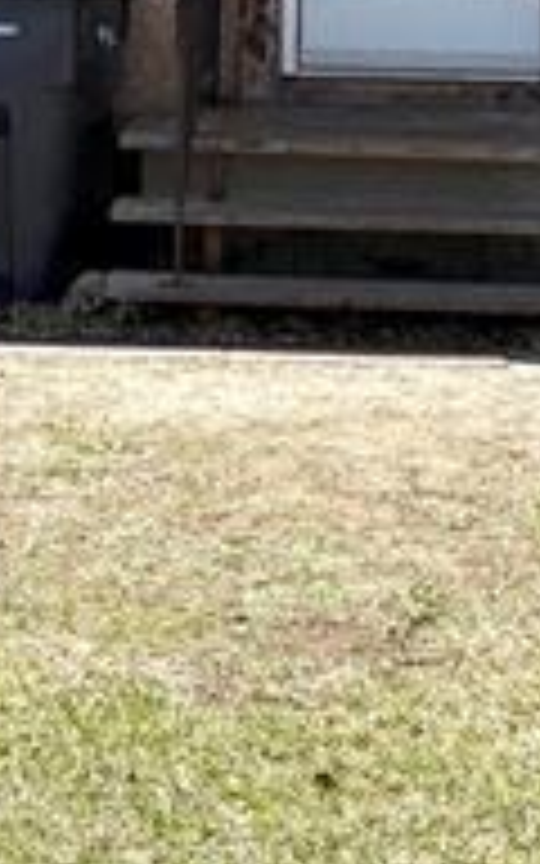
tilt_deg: -0.6
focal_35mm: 136
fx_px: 3202
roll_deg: -1.4
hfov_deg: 9.6
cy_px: -63
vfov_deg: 15.0
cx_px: 148
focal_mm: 6.76
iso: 80
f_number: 1.78
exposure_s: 1/2703
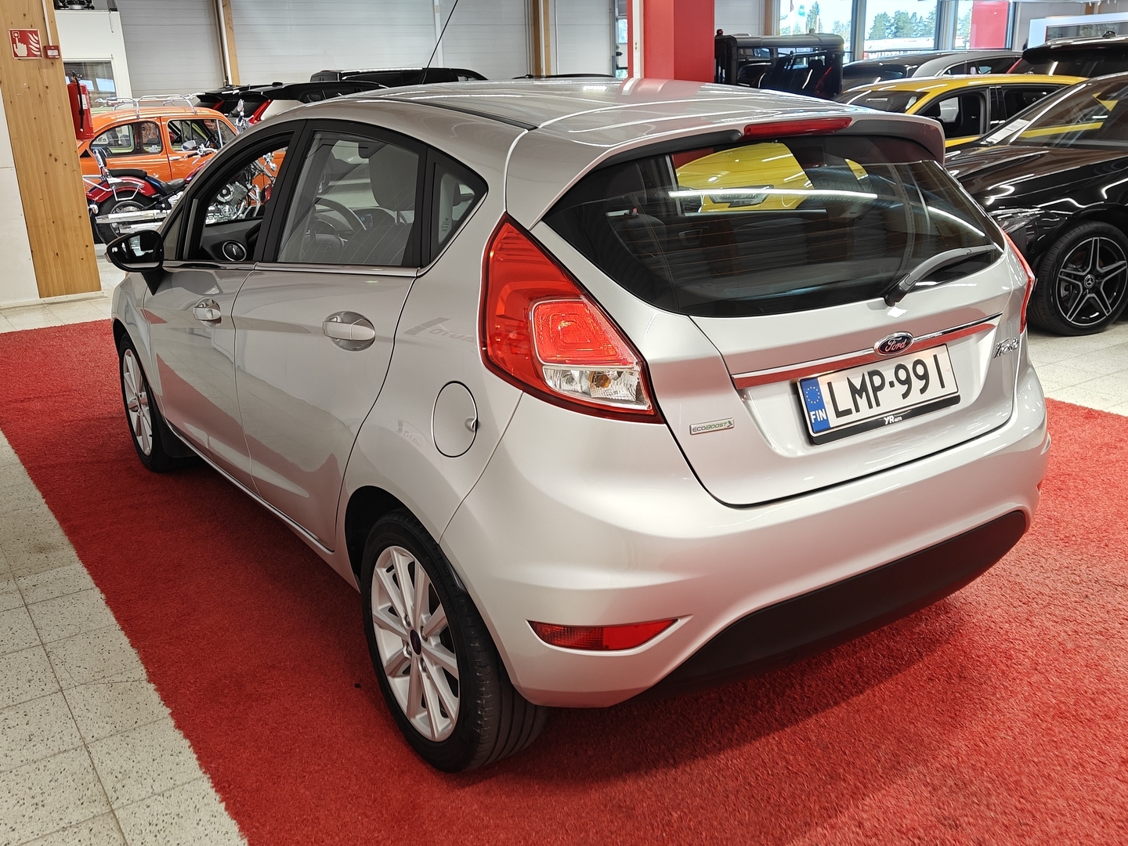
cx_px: 564
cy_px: 423
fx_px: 1075
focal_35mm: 33
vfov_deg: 42.9
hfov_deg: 55.4
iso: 64
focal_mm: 5.59
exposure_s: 1/71
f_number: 1.8
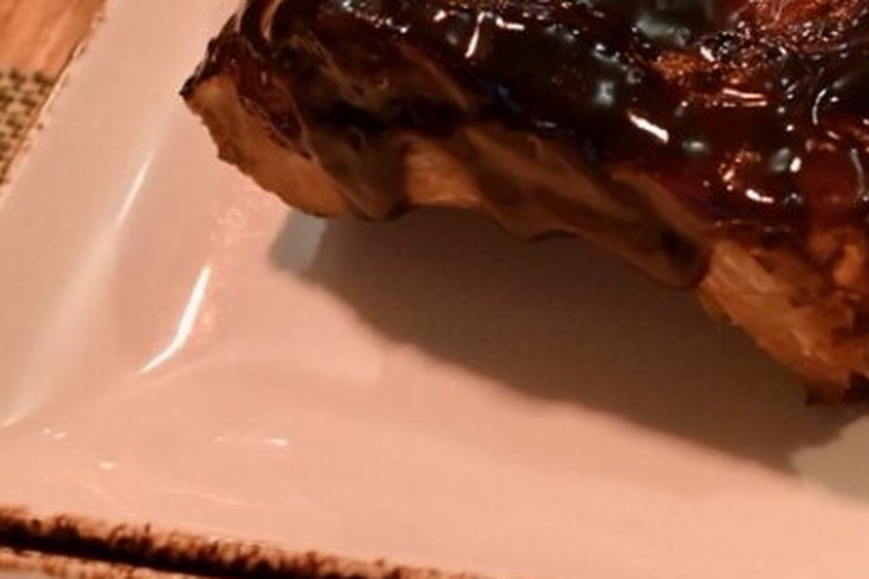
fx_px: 2559
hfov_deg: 18.2
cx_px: 1073
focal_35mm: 106
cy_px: -143
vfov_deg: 12.6
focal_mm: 24
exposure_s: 1/60
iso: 3600
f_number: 4.2
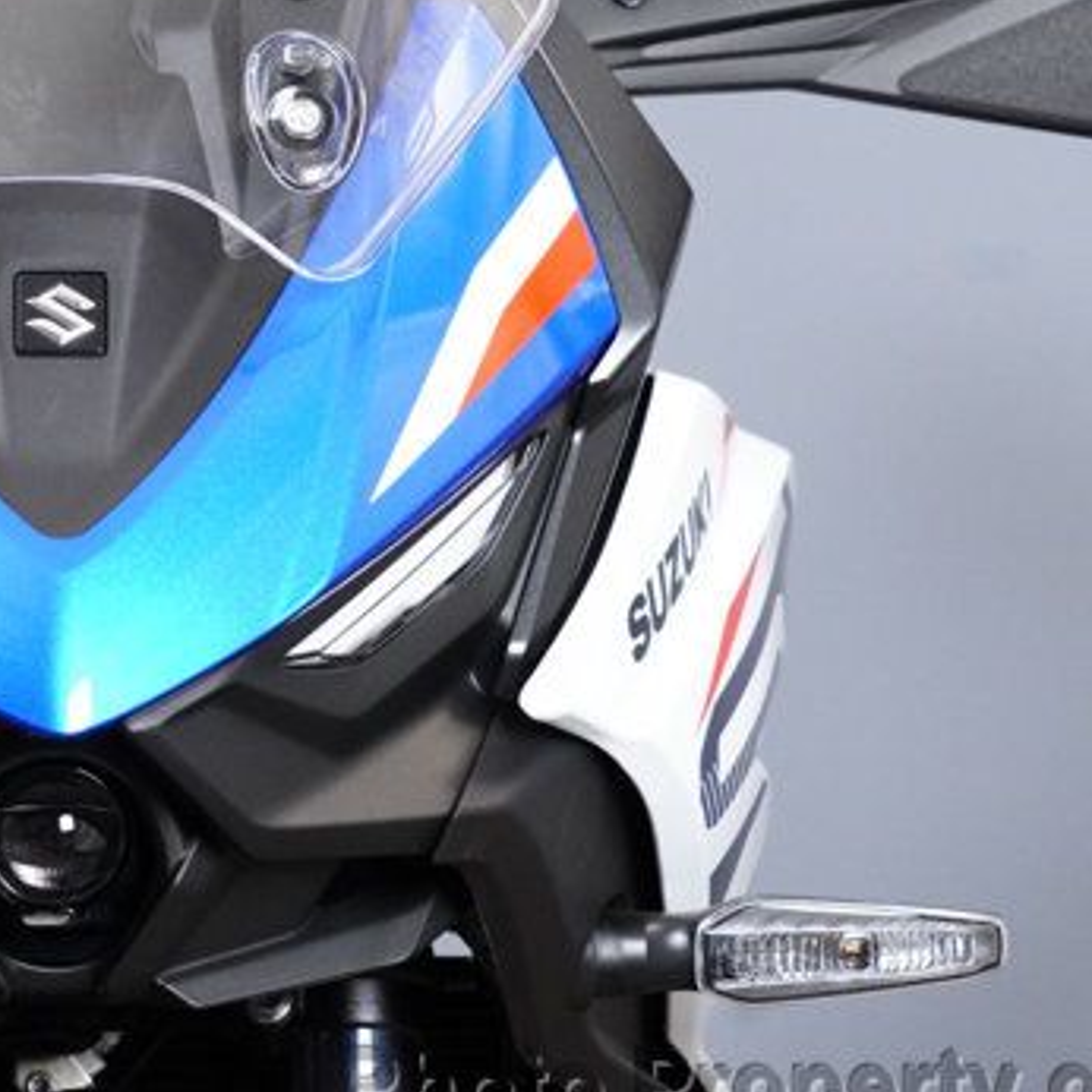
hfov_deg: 12.3
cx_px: 82
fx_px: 5032
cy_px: 103
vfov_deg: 12.3
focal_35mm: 141
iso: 5000
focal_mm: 56
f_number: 7.1
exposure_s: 1/160
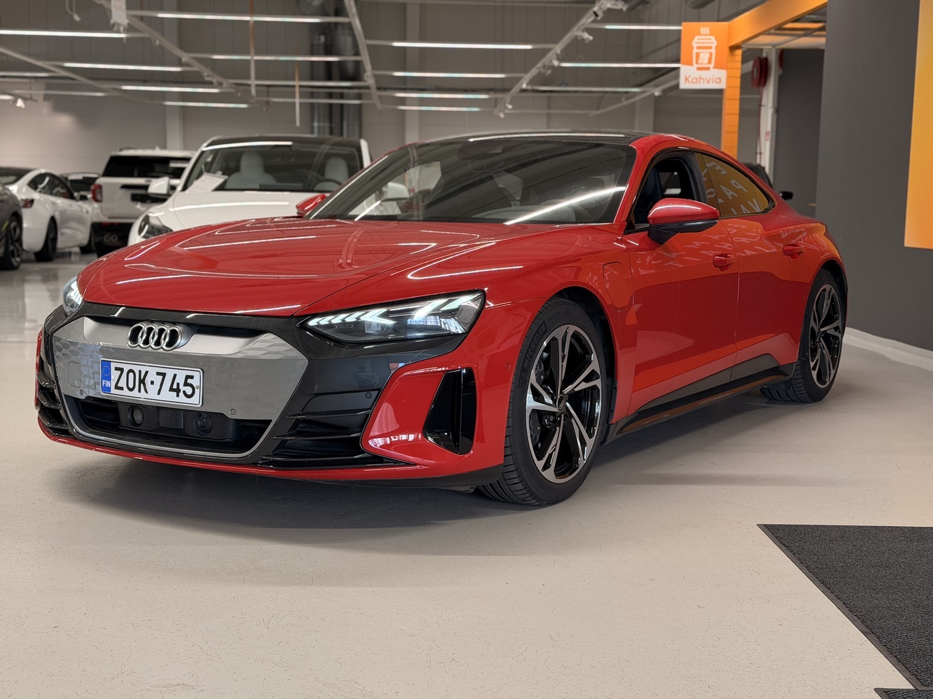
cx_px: 466
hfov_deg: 39.7
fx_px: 1294
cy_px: 350
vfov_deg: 30.3
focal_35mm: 48
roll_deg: -1.1
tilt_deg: -5.5
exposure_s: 1/100
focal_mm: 6.76
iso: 80
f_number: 1.78
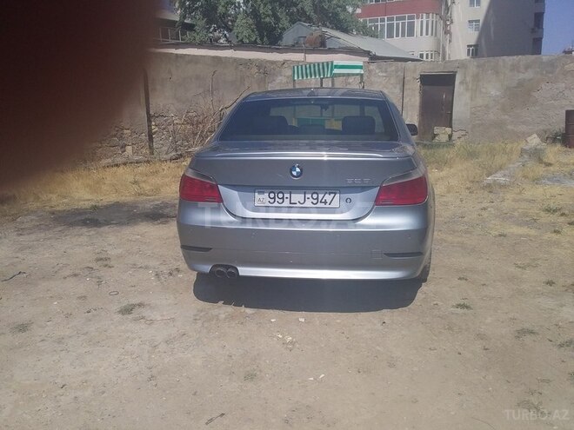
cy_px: 215
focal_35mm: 31
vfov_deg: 45.4
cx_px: 287
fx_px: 514
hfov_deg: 58.4
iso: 40
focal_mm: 3.3
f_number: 2.2
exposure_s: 1/2613
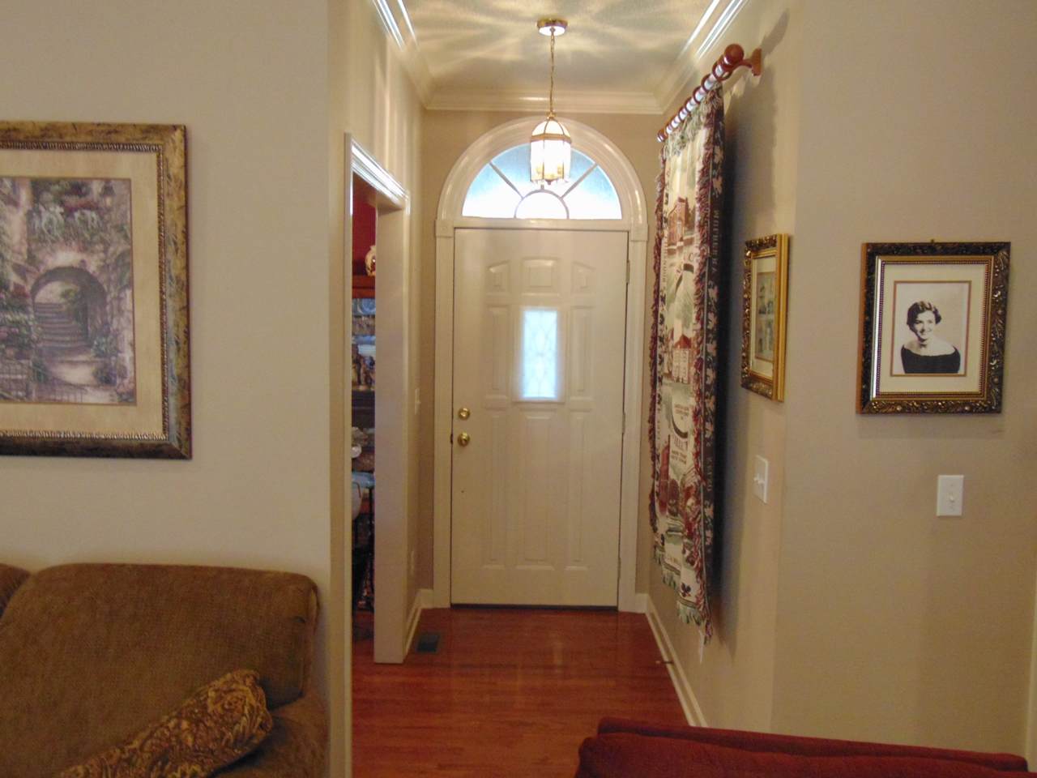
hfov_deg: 60.0
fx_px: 899
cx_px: 518
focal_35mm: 30
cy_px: 389
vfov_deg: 46.8
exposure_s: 1/25
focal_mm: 5.4
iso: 400
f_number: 3.1
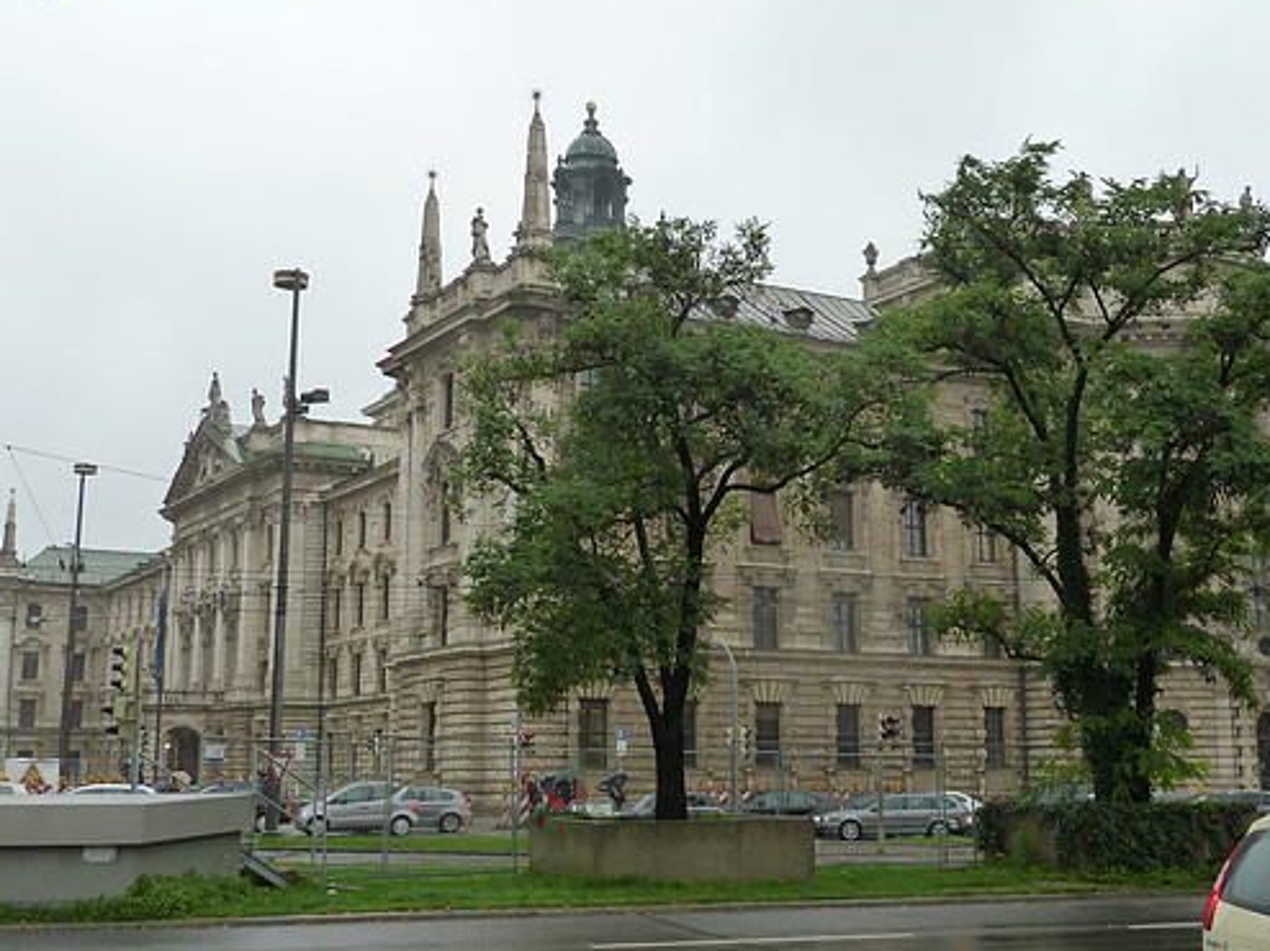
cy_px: 446
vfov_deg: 30.8
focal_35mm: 47
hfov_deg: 40.4
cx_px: 702
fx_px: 1724
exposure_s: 1/50
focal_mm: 6.5
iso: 125
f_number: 3.6
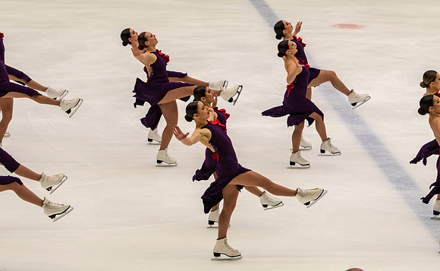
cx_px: 220
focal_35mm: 138
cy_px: 124
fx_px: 1650
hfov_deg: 15.2
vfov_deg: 9.4
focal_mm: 90
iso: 900
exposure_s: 1/320
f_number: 5.6
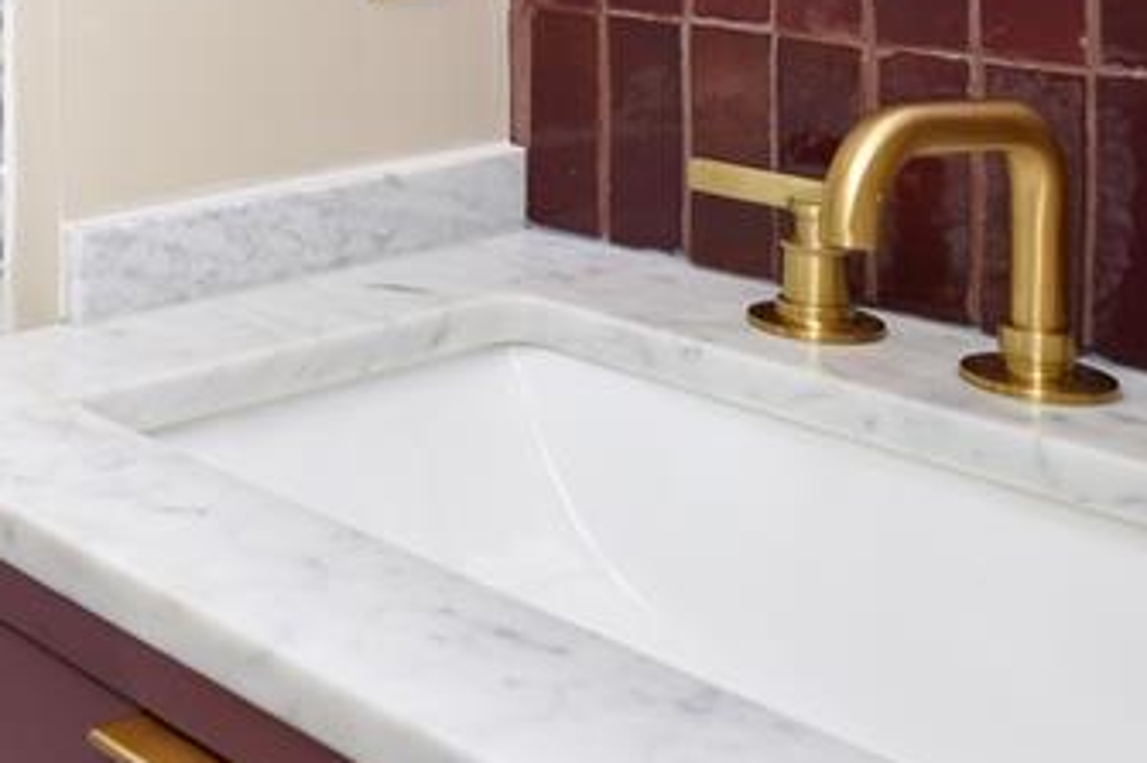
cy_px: -135
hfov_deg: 33.1
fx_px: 1656
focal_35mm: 52
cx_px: -137
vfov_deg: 23.8
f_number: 6.3
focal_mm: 17
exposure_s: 1/60
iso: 125
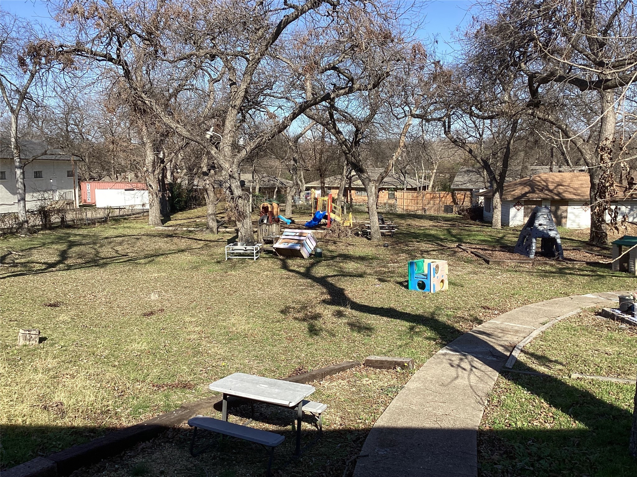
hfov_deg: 58.4
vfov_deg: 45.4
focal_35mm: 31
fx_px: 570
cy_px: 238
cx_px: 318
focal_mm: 3.3
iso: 25
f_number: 2.4
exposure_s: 1/799
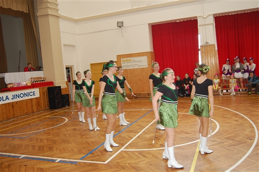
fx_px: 237
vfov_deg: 39.9
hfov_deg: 57.3
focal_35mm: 33
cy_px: 86
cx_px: 130
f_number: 3.8
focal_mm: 22
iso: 400
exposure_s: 1/60
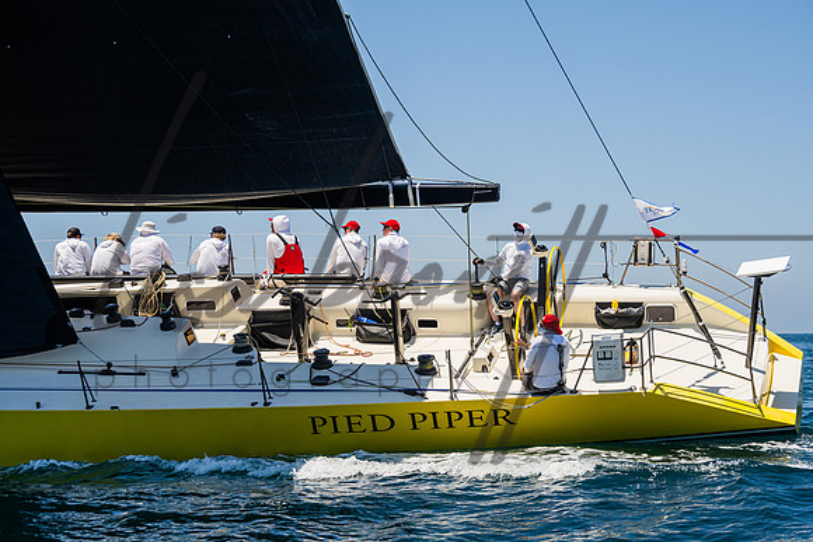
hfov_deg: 27.8
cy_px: 282
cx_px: 423
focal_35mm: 73
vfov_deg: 18.7
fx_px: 1644
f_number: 8
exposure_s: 1/2000
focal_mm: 70
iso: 500
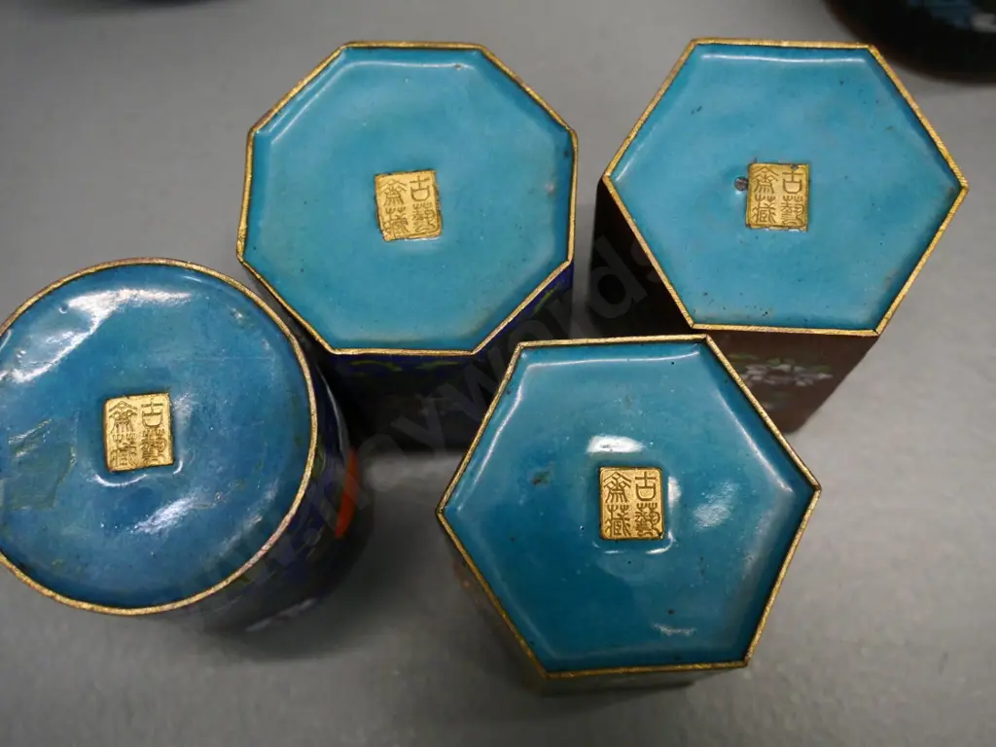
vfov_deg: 32.9
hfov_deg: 42.9
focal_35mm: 44
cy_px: 374
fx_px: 1266
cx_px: 498
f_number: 5.6
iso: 3200
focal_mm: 22
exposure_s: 1/100
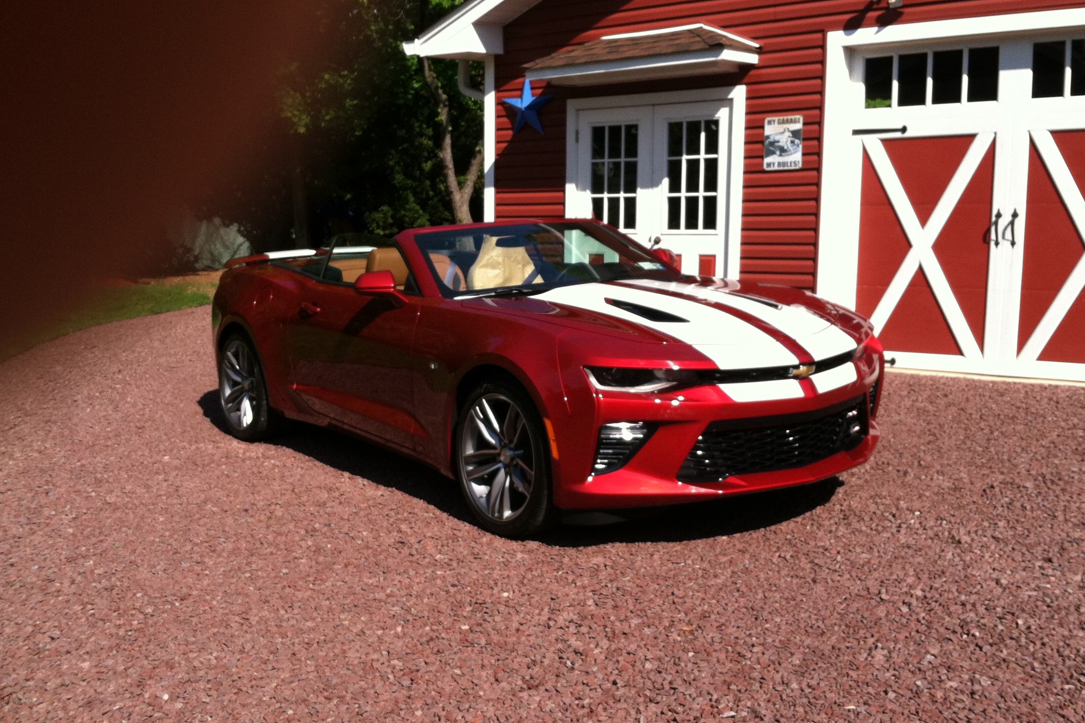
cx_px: 553
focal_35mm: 43
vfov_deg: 31.2
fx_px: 1296
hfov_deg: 45.4
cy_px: 311
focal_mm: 3.85
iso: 80
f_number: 2.8
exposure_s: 1/811
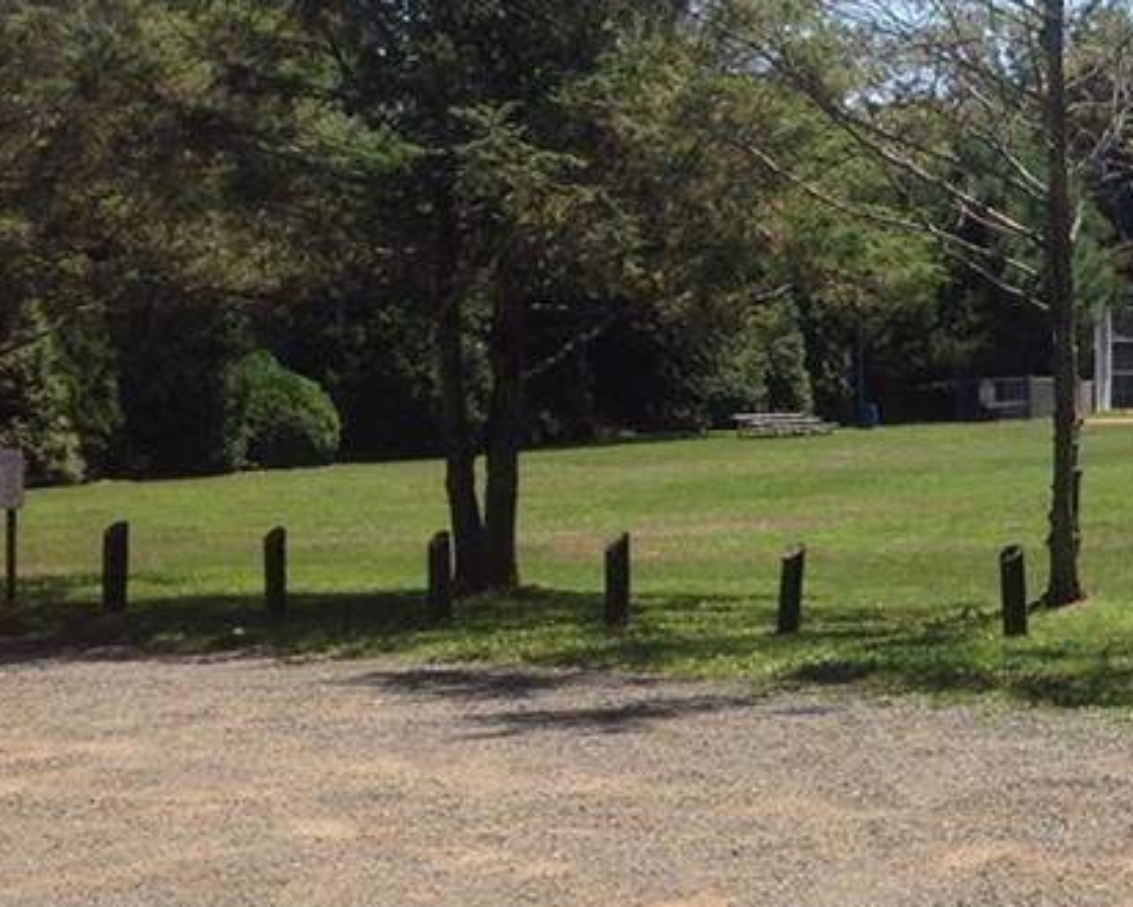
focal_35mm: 85
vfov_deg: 18.1
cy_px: 458
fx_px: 2851
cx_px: 1370
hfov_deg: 20.9
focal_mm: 4.28
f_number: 2.4
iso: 50
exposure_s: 1/1513
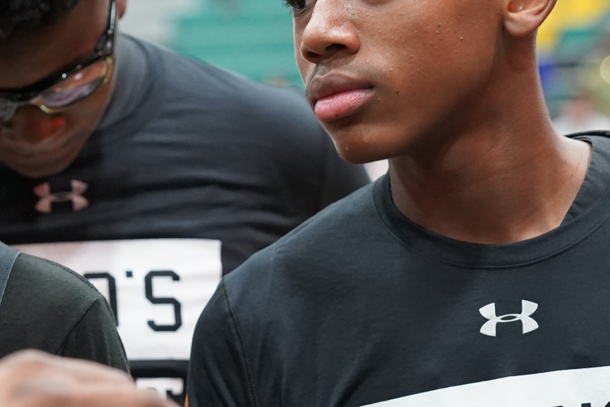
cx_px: 215
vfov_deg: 6.3
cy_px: 248
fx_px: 3711
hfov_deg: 9.4
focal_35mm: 219
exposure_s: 1/160
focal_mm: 86
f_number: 4
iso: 5000
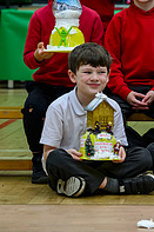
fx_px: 2288
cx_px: 333
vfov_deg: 5.8
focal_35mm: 356
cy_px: 28
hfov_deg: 3.8
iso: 1600
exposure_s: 1/160
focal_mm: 110
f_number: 4
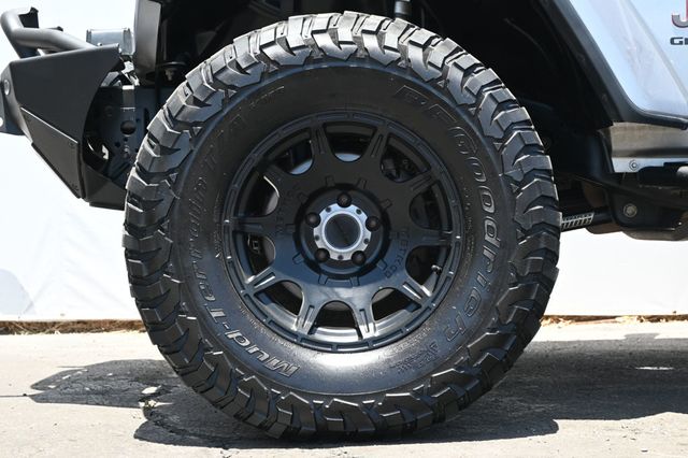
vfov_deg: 21.2
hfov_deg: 31.4
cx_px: 344
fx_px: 1222
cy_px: 229
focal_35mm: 64
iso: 400
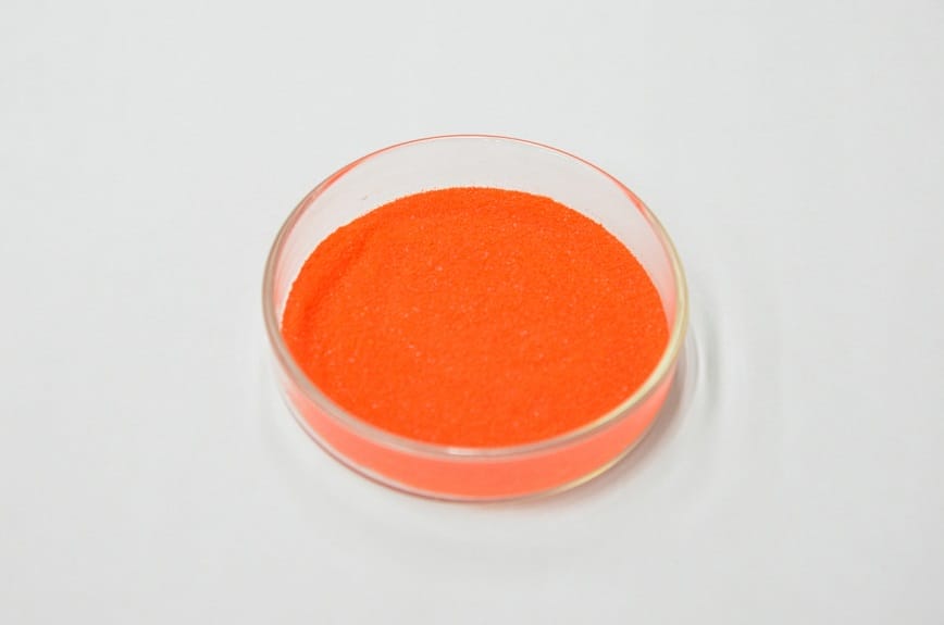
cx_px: 472
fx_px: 1963
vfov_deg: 18.1
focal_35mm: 75
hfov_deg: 27.0
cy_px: 312
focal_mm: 50
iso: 800
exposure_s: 1/60
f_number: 5
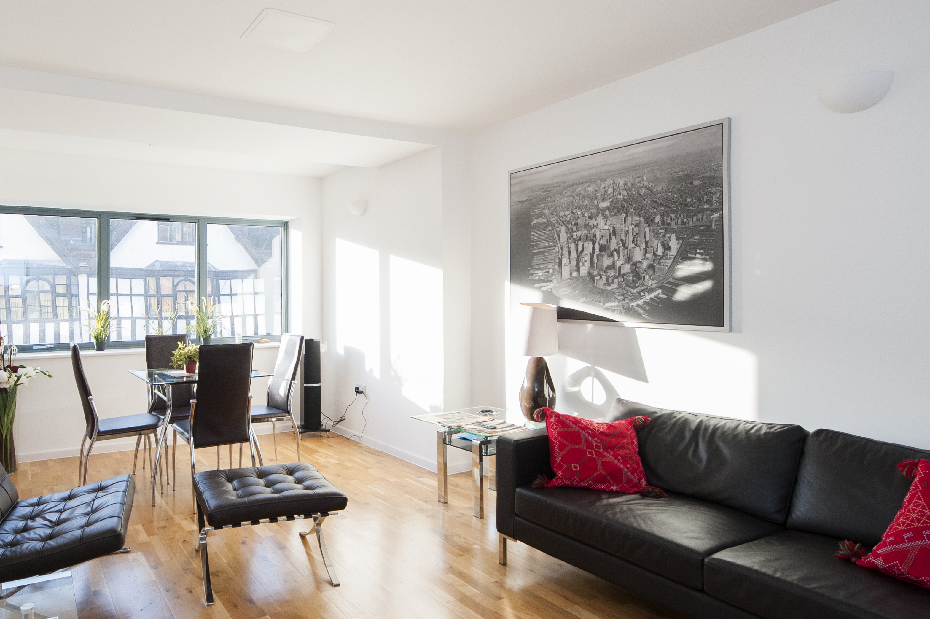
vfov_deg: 64.0
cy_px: 367
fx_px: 491
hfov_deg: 85.1
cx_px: 344
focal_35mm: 19
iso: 800
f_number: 7.1
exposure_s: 1/125
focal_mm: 14
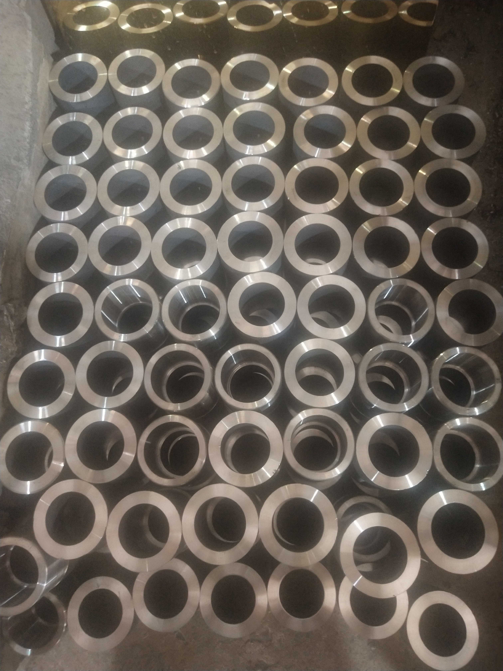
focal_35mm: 30
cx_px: 252
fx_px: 581
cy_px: 336
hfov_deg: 46.8
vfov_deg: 60.0
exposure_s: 1/20
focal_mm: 3.95
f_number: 1.8
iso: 690
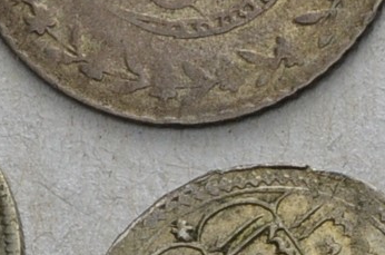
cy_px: 507
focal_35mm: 374
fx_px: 3986
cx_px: 830
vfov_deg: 3.6
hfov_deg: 5.4
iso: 400
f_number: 14
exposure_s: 1/250
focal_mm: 35
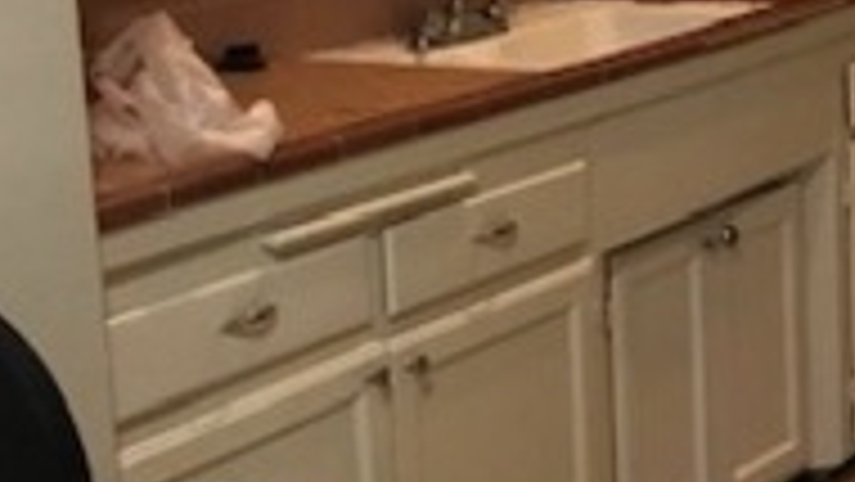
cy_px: 216
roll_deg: +1.2
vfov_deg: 11.3
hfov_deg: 19.3
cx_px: 911
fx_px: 2426
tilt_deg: -7.2
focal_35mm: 107
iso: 64
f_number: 1.8
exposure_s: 1/15
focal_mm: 4
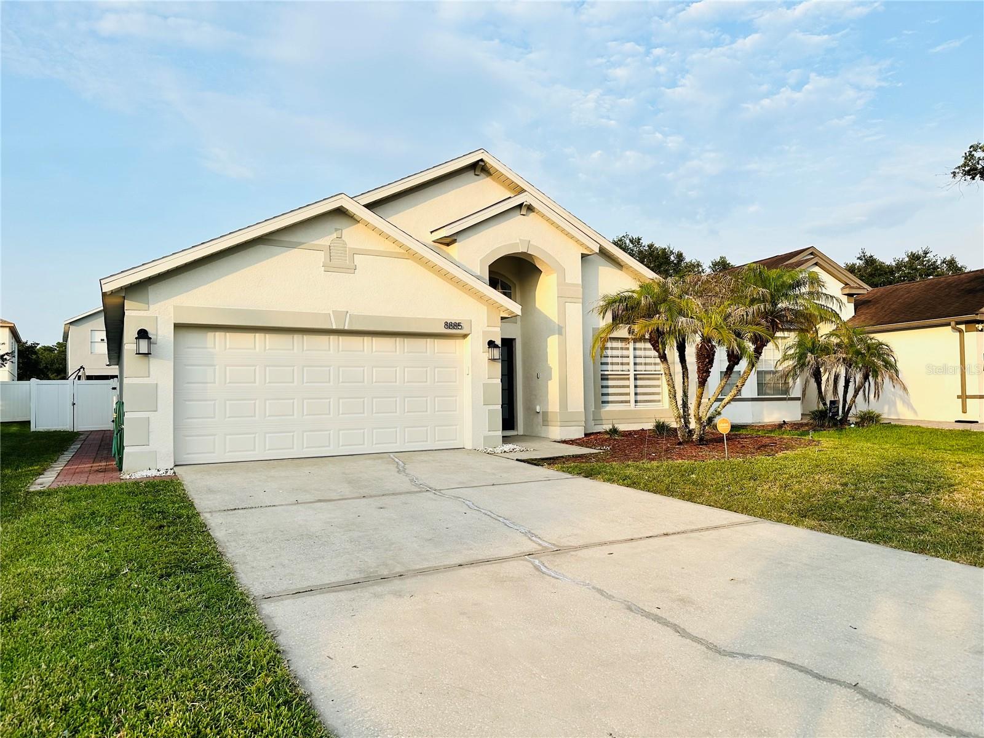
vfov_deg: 56.8
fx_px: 682
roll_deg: +0.7
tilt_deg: +2.1
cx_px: 492
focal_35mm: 24
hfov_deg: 71.6
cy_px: 369
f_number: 1.78
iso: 80
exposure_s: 1/1845
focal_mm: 6.86
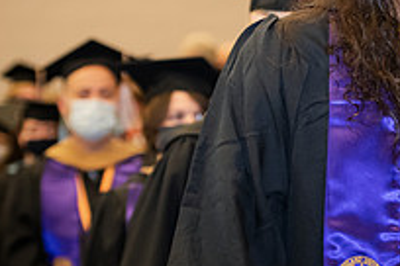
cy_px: 42
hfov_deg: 8.0
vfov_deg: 5.4
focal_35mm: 256
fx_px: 2844
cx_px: 488
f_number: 3.5
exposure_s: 1/200
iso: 2000
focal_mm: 90
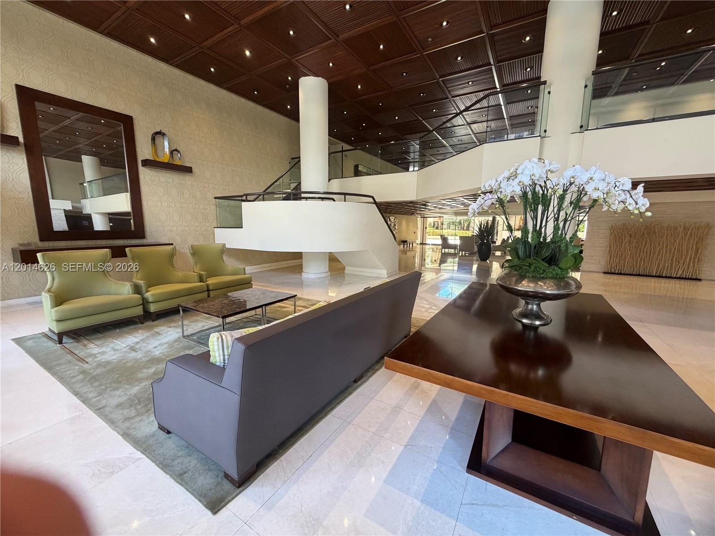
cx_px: 358
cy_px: 268
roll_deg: -0.3
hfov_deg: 102.1
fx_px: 289
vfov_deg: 85.7
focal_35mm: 14
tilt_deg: -7.7
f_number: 2.2
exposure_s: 1/120
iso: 320
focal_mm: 2.22
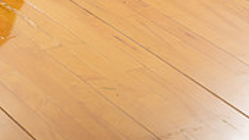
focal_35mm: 164
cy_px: -167
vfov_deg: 7.1
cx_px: 83
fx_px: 1083
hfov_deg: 13.1
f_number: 7.1
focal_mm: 60
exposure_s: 1/320
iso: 800
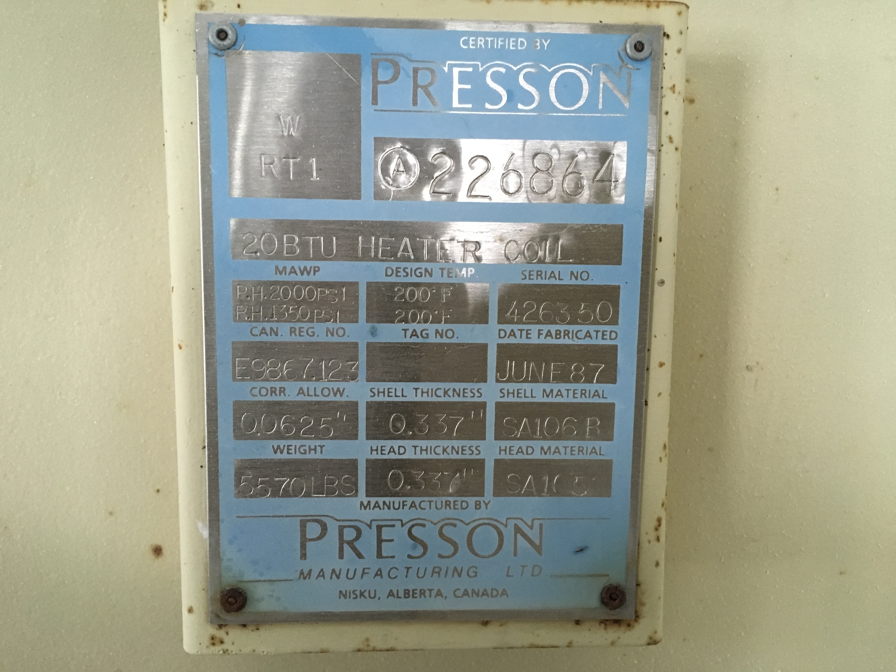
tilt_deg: -11.5
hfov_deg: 61.7
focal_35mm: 29
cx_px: 448
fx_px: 751
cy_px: 336
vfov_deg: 48.2
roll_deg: -0.6
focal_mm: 4.15
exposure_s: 1/30
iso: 250
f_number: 2.2
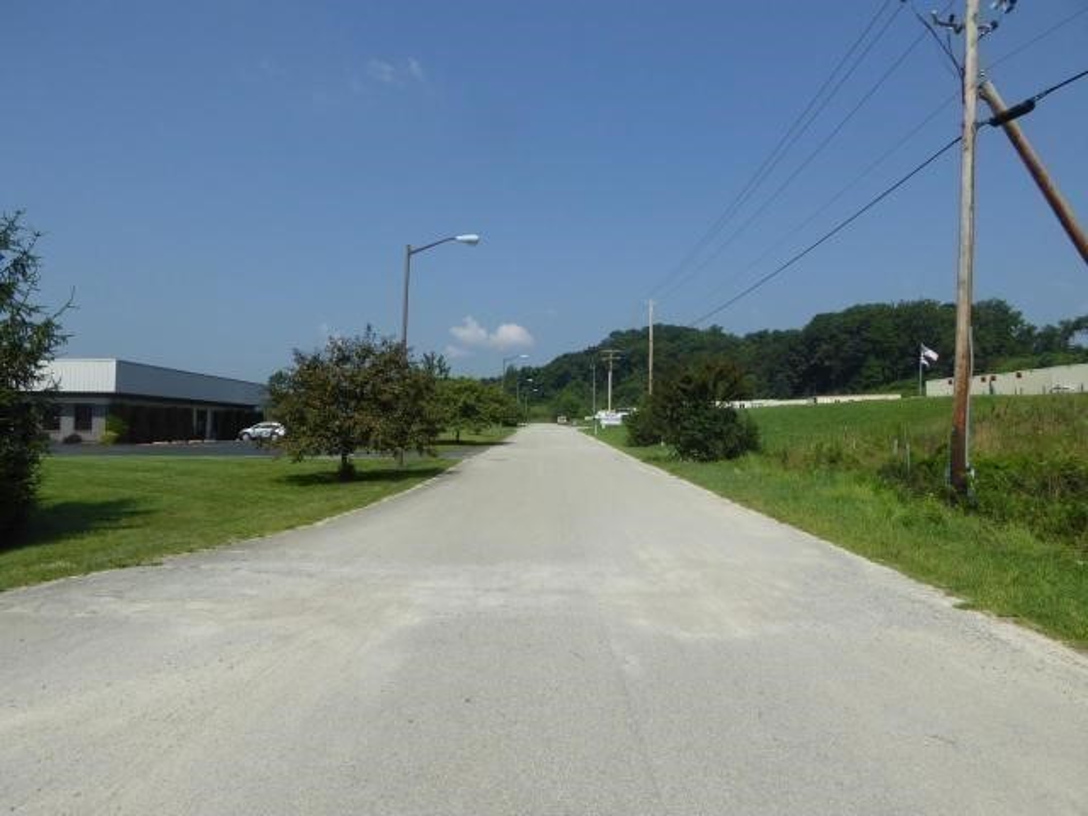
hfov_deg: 71.6
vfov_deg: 56.8
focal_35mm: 24
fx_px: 754
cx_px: 544
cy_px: 408
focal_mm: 4.3
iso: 100
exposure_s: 1/800
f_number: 4.5
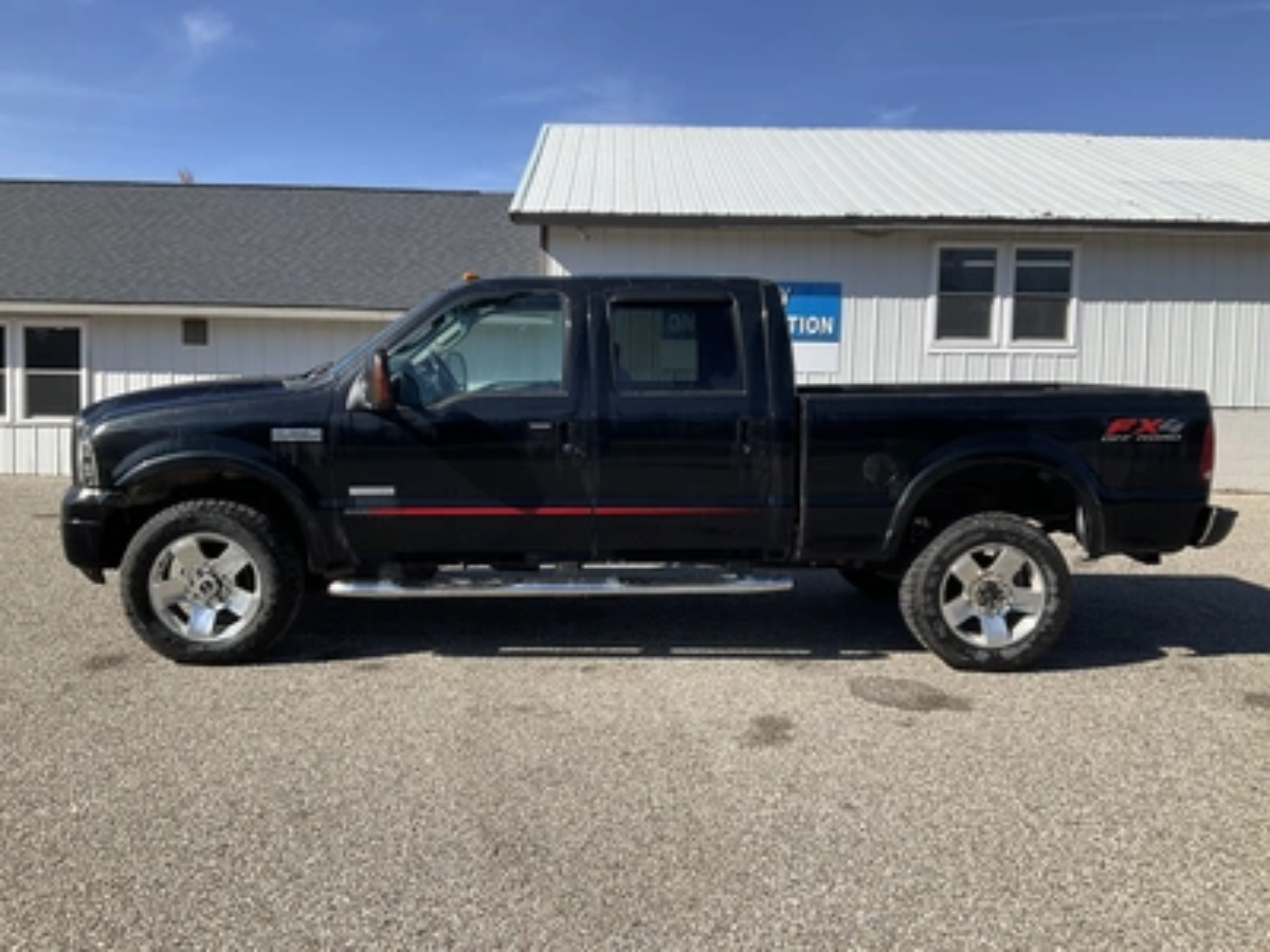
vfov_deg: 48.2
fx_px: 1064
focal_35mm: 29
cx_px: 635
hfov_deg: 61.7
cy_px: 476
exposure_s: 1/1786
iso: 25
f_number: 1.8
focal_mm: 3
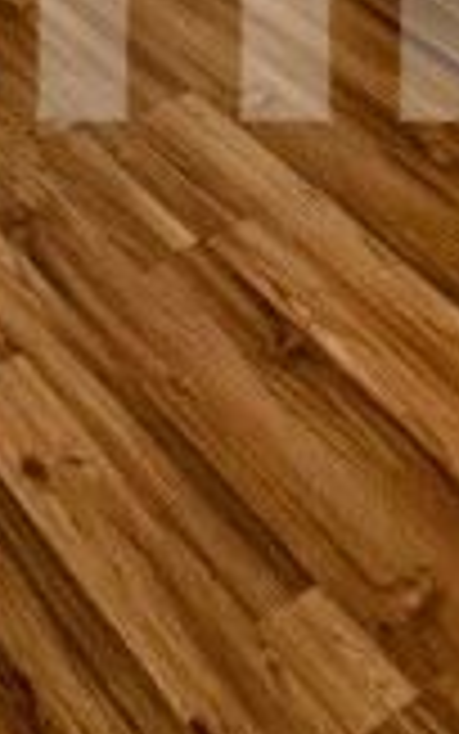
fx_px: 1620
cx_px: 184
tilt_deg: -9.3
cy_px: -680
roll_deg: -0.1
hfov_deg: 16.1
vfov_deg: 18.3
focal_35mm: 81
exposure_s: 1/120
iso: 200
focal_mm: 1.57
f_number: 1.8
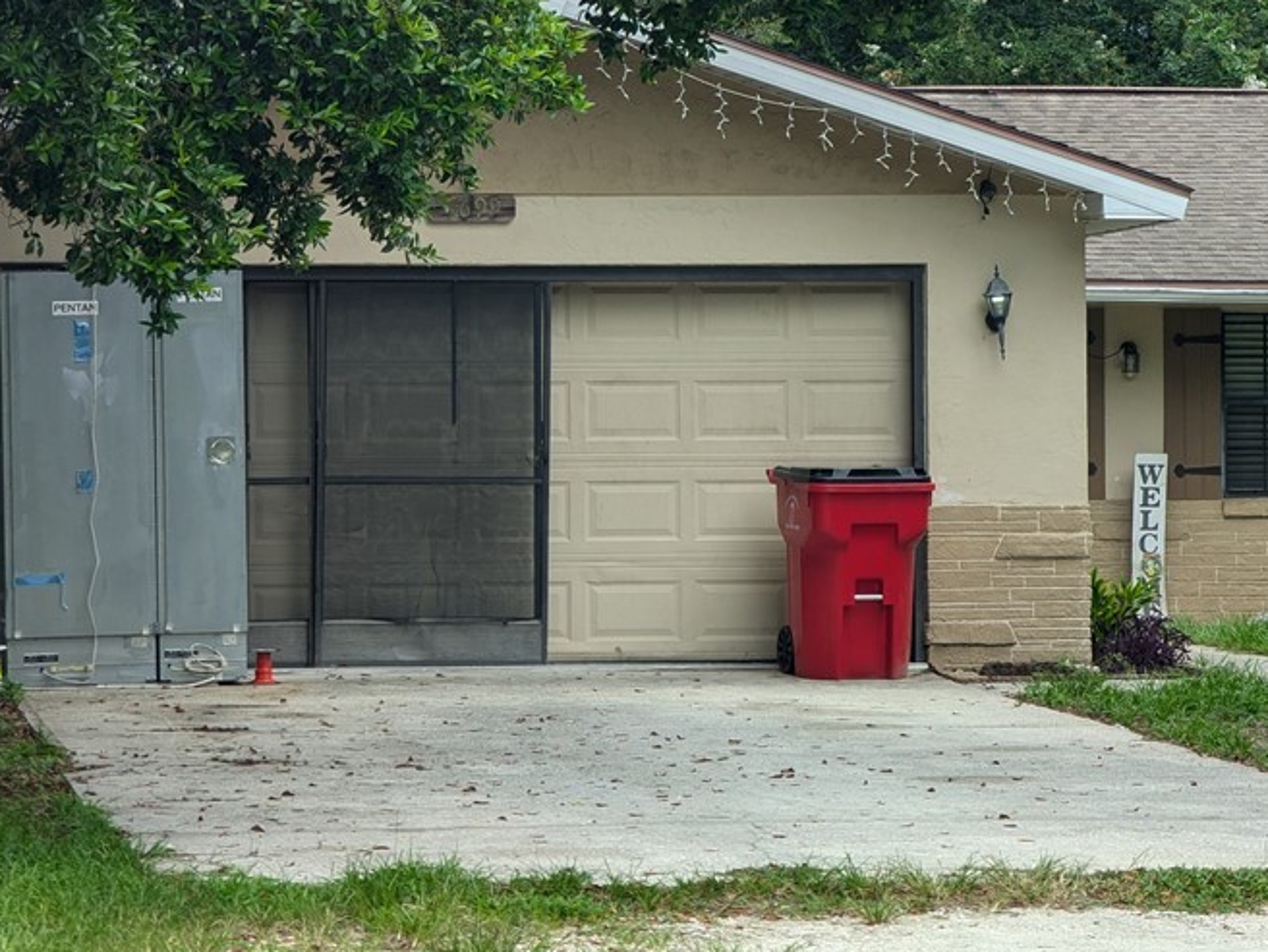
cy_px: 282
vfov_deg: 9.0
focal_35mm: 165
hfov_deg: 11.9
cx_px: 900
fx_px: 6048
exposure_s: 1/245
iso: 29
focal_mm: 19
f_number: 3.5
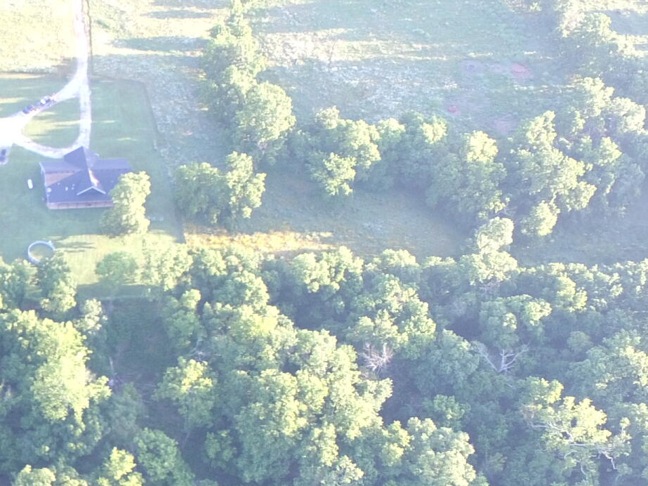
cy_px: 390
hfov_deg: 26.6
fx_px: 1217
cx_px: -126
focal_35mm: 65
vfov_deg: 22.3
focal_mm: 3.61
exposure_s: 1/25
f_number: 2.8
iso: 107
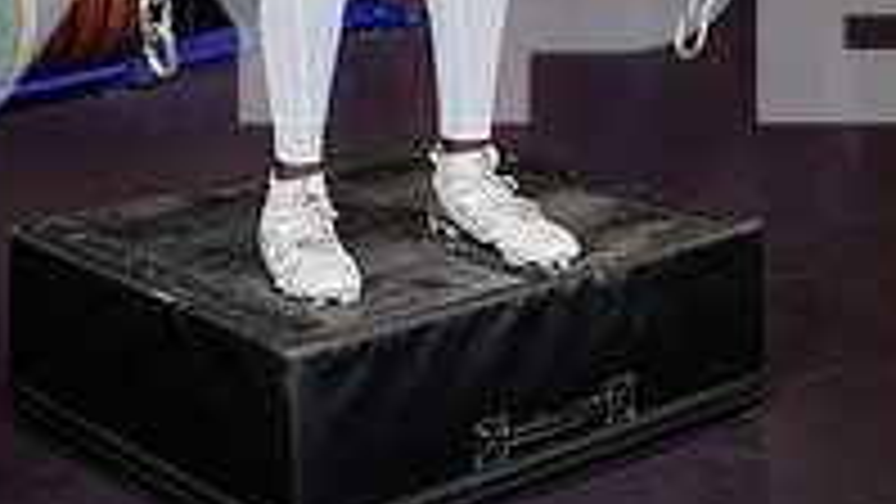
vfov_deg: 12.5
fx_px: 2139
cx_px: 401
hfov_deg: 23.7
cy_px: -328
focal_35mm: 90
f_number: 7.1
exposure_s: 1/250
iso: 800
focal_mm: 38
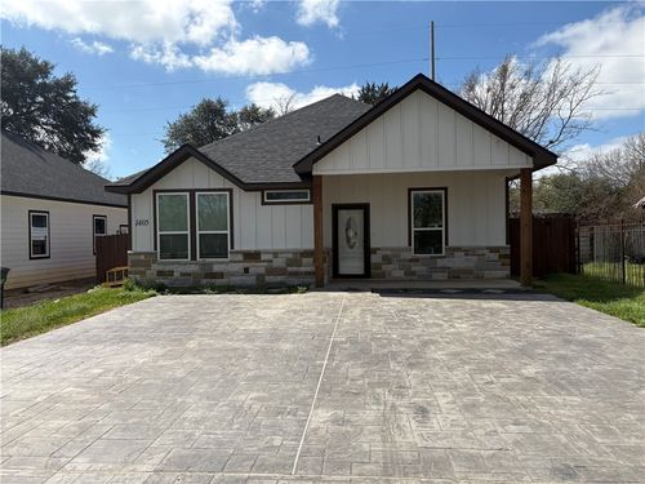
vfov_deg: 53.1
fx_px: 484
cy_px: 242
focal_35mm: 26
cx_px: 322
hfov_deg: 67.3
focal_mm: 5.96
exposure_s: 1/4065
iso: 50
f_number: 1.6
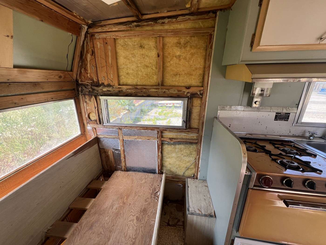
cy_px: 122
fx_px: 122
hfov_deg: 106.2
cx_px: 163
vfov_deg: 89.9
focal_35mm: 13
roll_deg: -0.9
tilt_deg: -18.0
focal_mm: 1.57
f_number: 1.8
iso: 32
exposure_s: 1/99
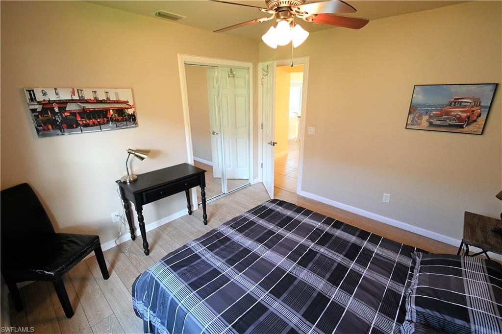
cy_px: 167
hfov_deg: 100.4
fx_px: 209
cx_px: 251
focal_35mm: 15
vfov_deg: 77.3
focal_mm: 10
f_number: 4.5
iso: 1800
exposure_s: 1/125
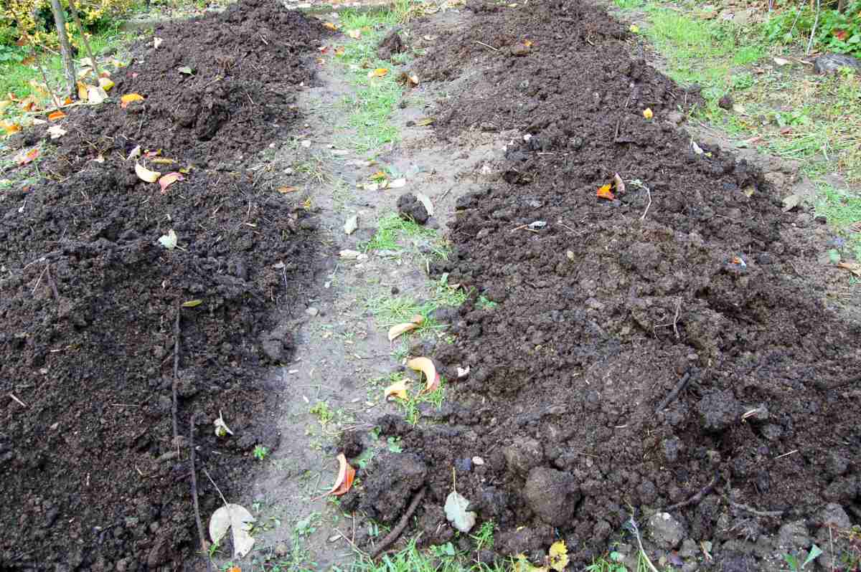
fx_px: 717
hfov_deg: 62.0
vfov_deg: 43.5
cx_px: 430
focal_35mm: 30
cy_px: 286
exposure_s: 1/60
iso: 220
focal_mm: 20
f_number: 8
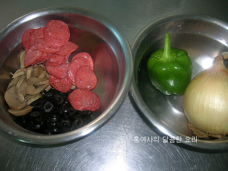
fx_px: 224
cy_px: 86
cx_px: 114
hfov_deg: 54.0
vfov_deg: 41.8
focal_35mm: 34
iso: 50
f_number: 2.9
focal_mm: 5.7
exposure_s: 1/60.1
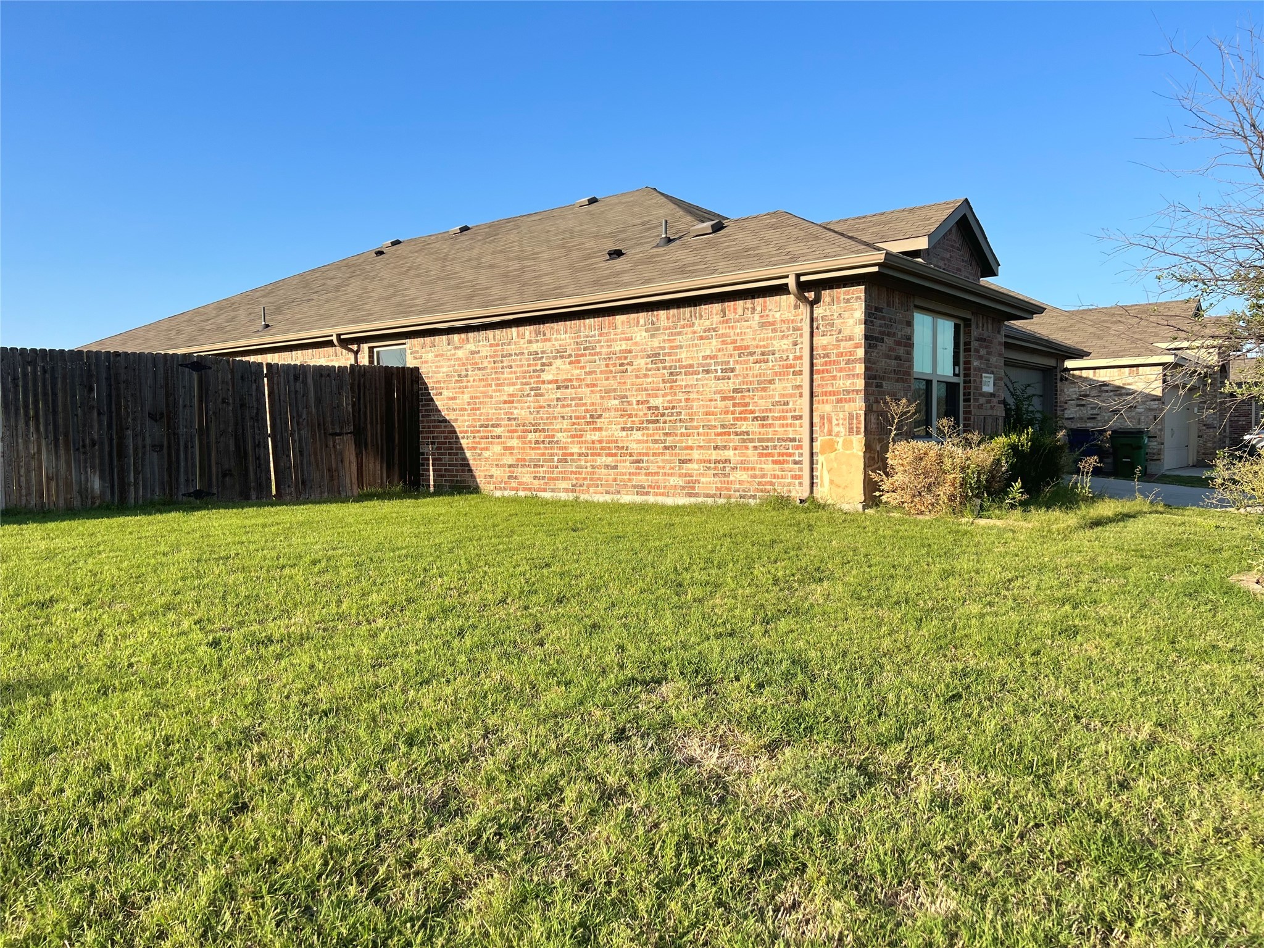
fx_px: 949
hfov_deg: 67.3
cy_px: 474
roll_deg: +0.0
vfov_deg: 53.1
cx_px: 632
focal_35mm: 26
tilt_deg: -2.2
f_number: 1.5
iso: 50
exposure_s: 1/2571
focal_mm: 5.7
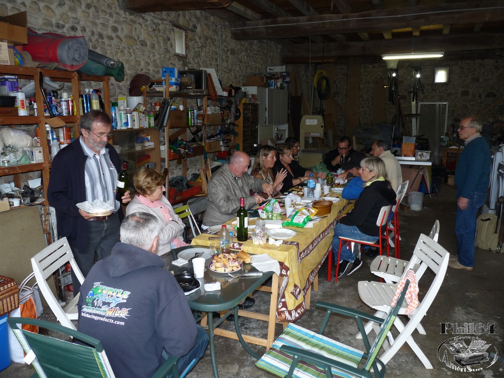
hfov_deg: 65.3
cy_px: 189
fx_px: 393
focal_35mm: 27
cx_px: 252
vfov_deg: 51.4
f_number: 2.8
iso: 125
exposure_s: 1/30
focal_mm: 4.8
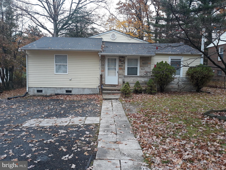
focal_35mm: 28
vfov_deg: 49.7
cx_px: 113
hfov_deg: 63.4
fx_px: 183
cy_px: 85
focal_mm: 3.7
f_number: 1.7
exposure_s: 1/120
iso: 50
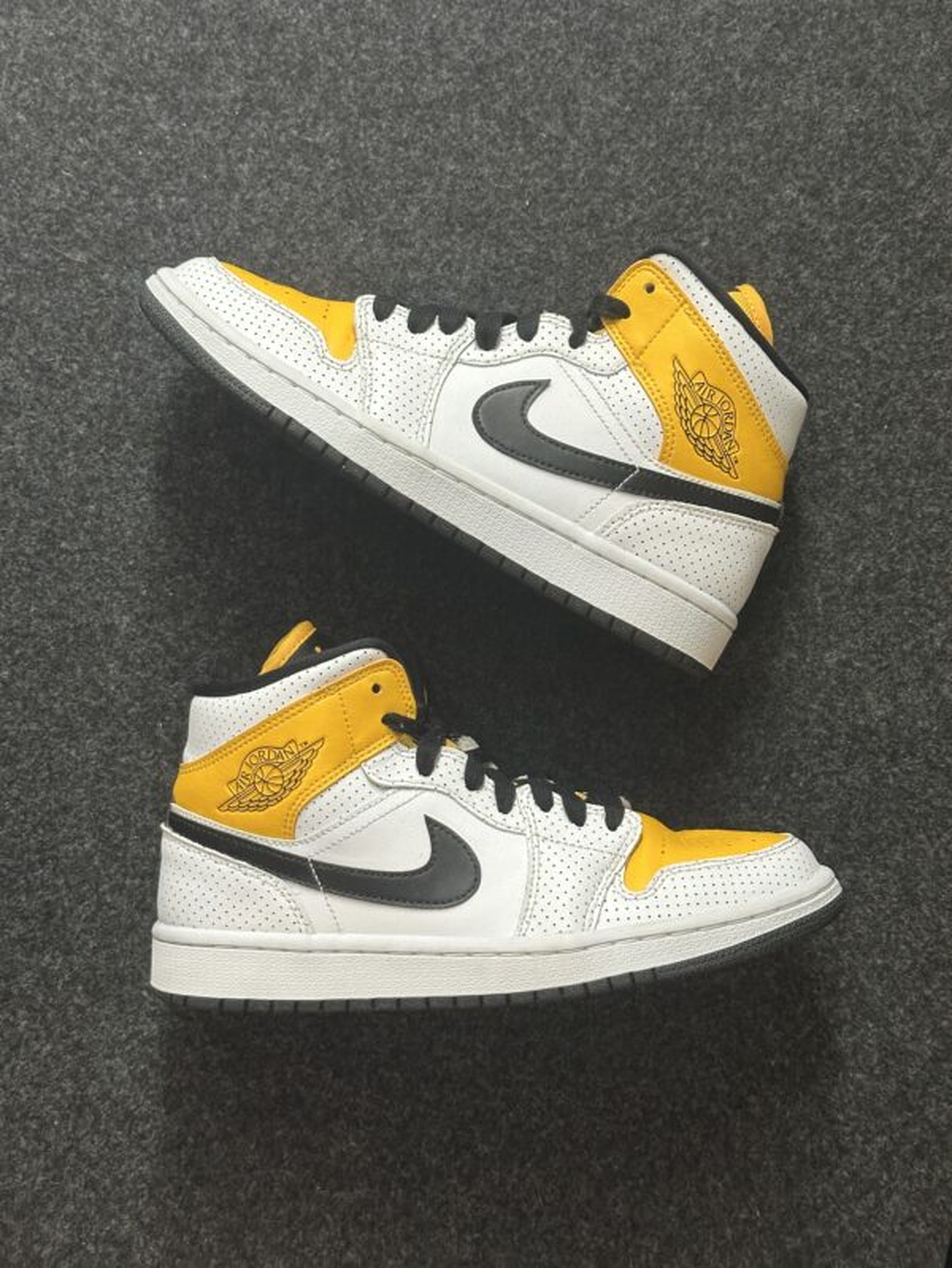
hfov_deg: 30.3
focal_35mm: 48
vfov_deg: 39.6
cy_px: 634
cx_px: 476
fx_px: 1759
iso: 250
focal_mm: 6.86
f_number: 1.78
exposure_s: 1/50
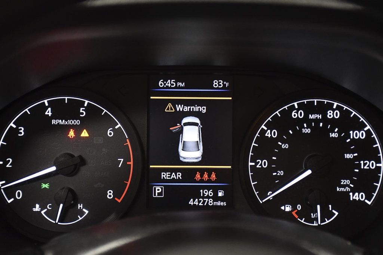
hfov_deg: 28.1
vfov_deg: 18.9
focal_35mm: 72
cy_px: 128
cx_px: 192
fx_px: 766
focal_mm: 48
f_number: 4.5
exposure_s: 1/160
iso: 2500
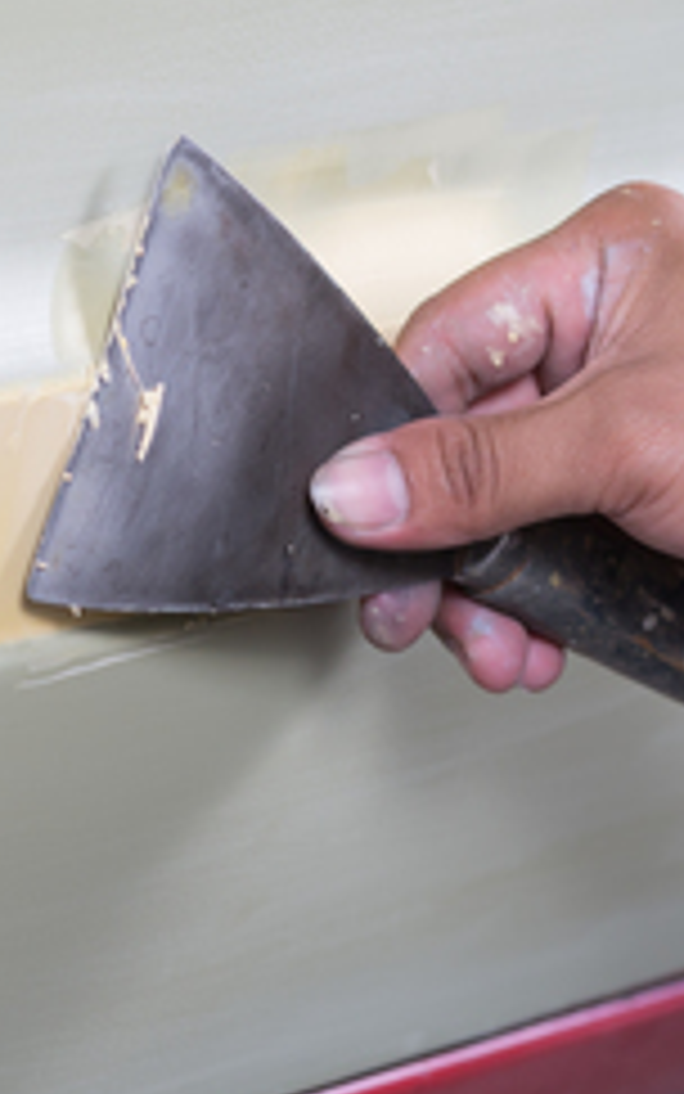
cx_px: 0
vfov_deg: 9.2
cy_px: 425
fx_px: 6796
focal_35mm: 228
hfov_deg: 5.7
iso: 250
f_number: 5.6
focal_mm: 85
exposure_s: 1/200
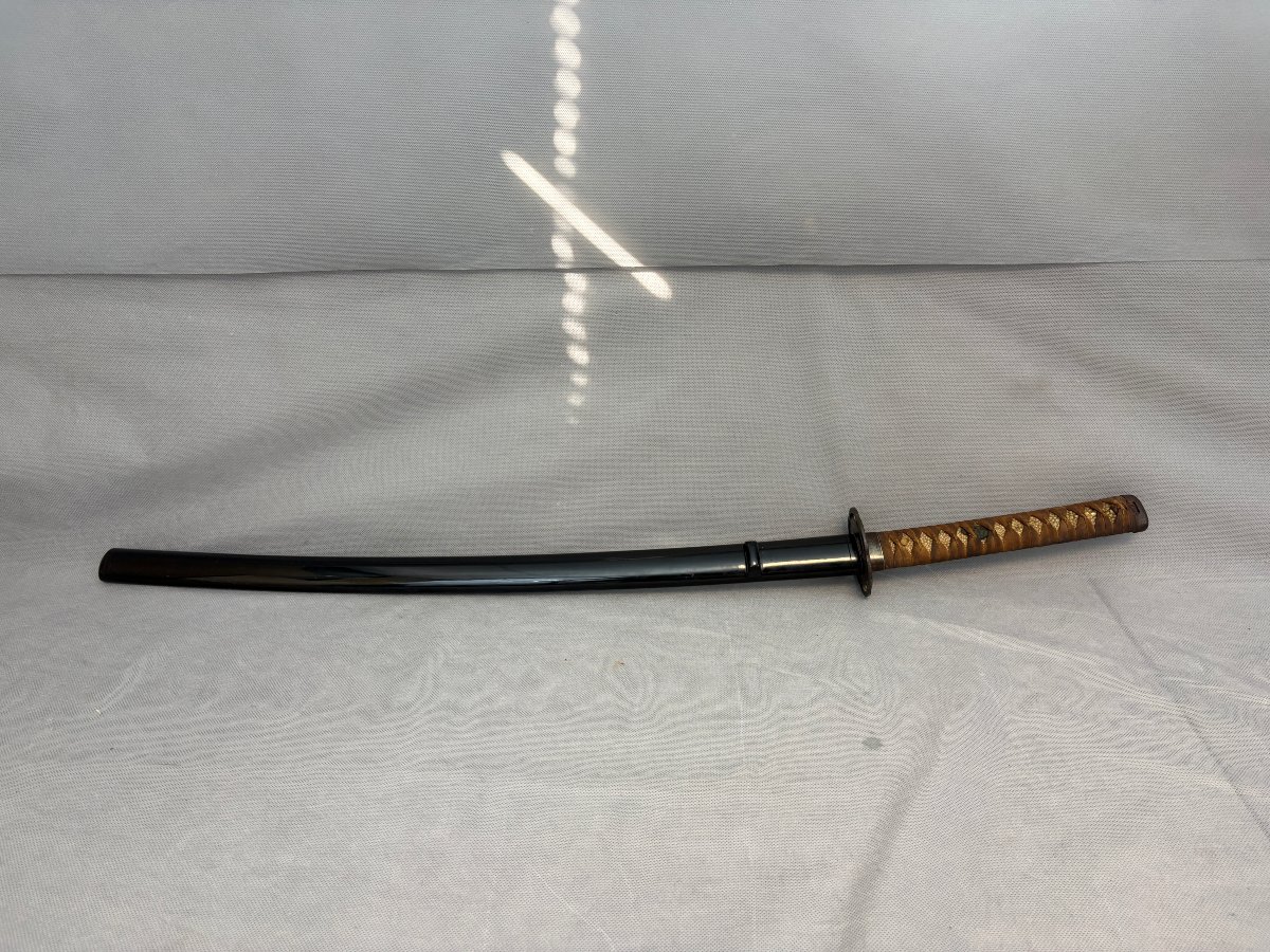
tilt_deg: -25.3
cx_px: 635
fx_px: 954
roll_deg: +2.1
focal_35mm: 26
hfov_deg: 67.3
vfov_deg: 53.1
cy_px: 476
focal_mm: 5.96
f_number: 1.6
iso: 125
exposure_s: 1/100
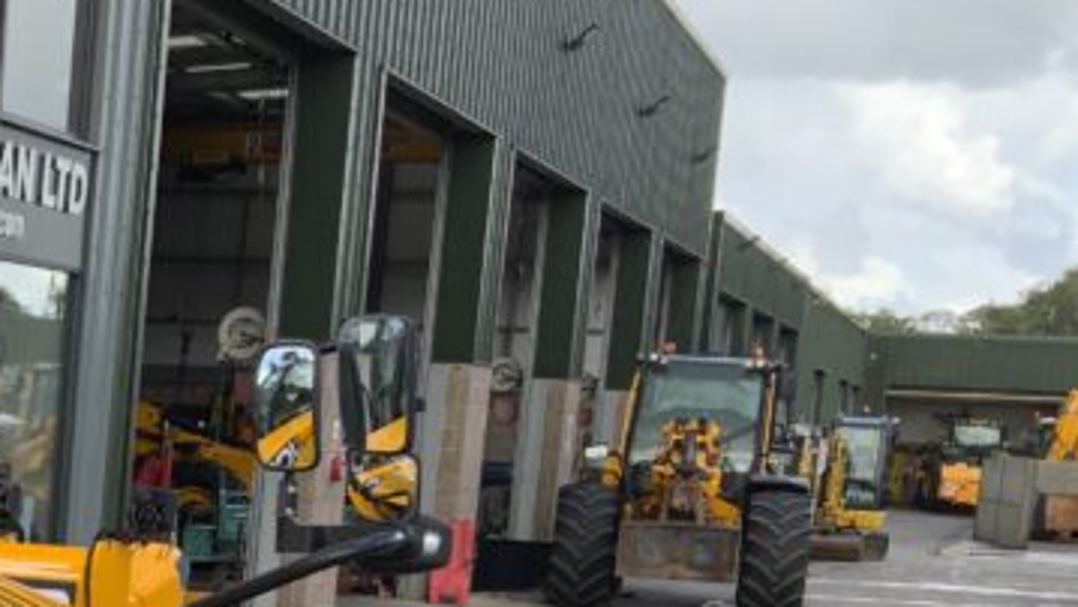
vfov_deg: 12.9
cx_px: -282
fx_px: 2573
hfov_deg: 21.6
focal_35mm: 90
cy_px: 844
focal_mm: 3
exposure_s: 1/245
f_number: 1.8
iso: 16
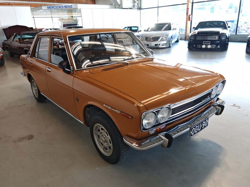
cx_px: 125
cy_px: 94
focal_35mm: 27
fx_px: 195
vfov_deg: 51.4
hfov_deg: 65.3
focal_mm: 6.67
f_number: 1.9
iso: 125
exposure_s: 1/100
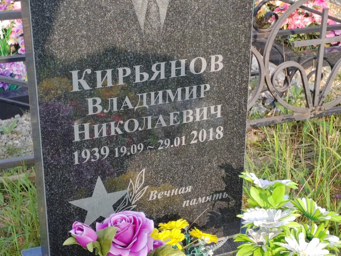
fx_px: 749
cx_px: 171
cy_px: 127
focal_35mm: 76
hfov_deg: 25.7
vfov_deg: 19.4
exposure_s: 1/400
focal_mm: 5.52
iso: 100
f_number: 1.9
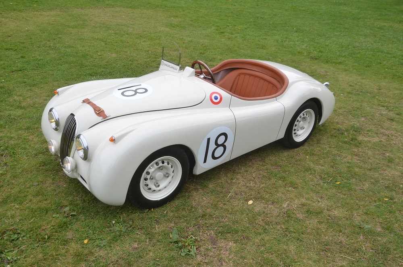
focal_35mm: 33
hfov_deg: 57.3
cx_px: 202
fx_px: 369
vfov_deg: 39.8
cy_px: 134
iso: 200
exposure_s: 1/250
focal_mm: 22
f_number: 8
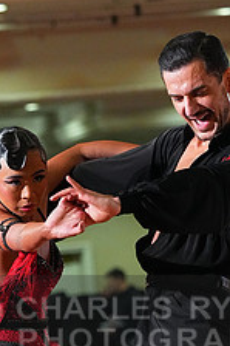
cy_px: 327
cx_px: 112
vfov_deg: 6.1
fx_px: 3234
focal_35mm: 337
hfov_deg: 4.1
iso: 8000
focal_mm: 130
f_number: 4.5
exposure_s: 1/400
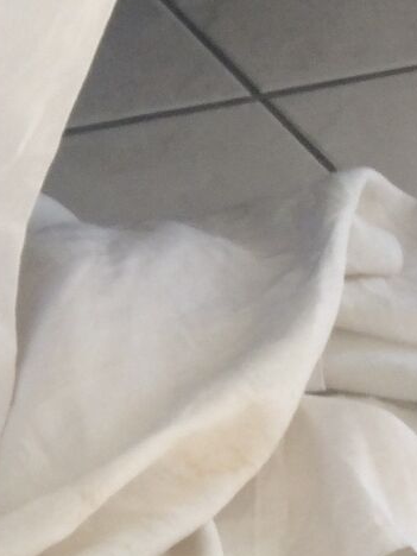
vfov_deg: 15.8
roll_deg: -0.3
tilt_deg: -41.0
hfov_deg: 11.0
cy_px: 124
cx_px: -378
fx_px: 1992
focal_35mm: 124
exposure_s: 1/100
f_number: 2.2
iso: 40
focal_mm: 4.15
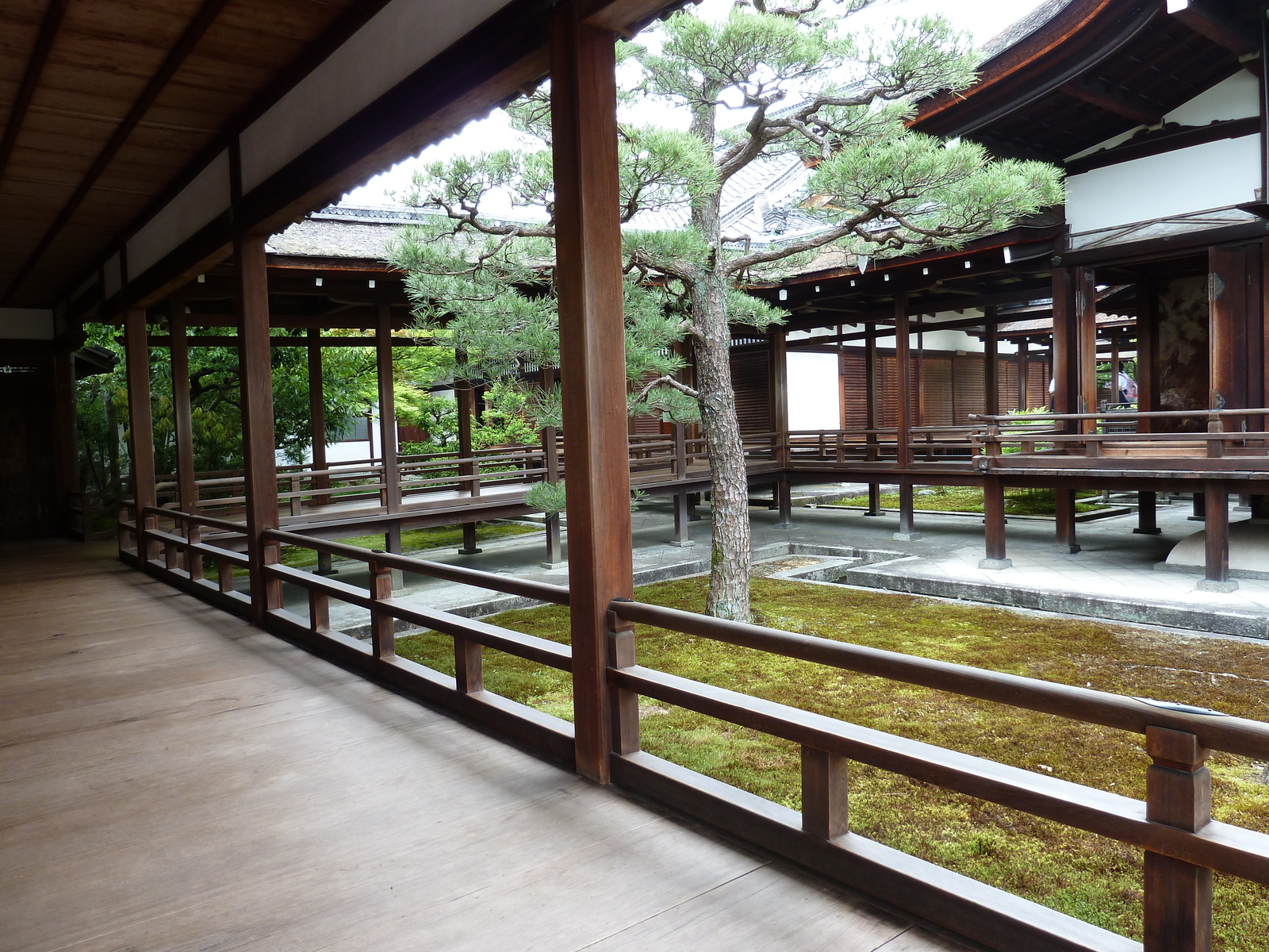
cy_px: 476
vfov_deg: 54.9
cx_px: 634
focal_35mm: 25
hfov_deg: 69.4
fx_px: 916
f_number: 3.3
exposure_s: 1/30
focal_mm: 4.1
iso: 100
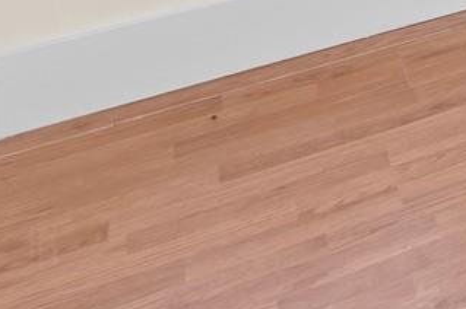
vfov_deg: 11.1
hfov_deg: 11.8
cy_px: -558
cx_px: 1372
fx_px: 1164
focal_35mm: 90
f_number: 9
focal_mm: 14
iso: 400
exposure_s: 1/4
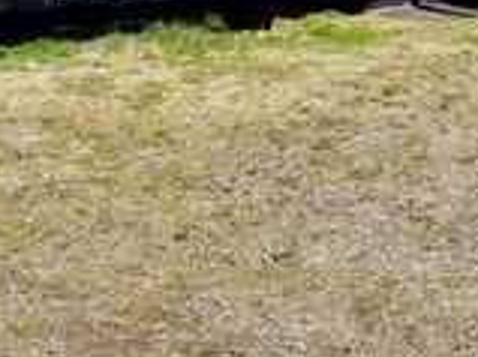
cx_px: 192
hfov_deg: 23.8
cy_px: -128
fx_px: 1131
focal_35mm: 82
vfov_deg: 16.8
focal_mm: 5.96
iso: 50
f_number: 1.6
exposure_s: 1/1709
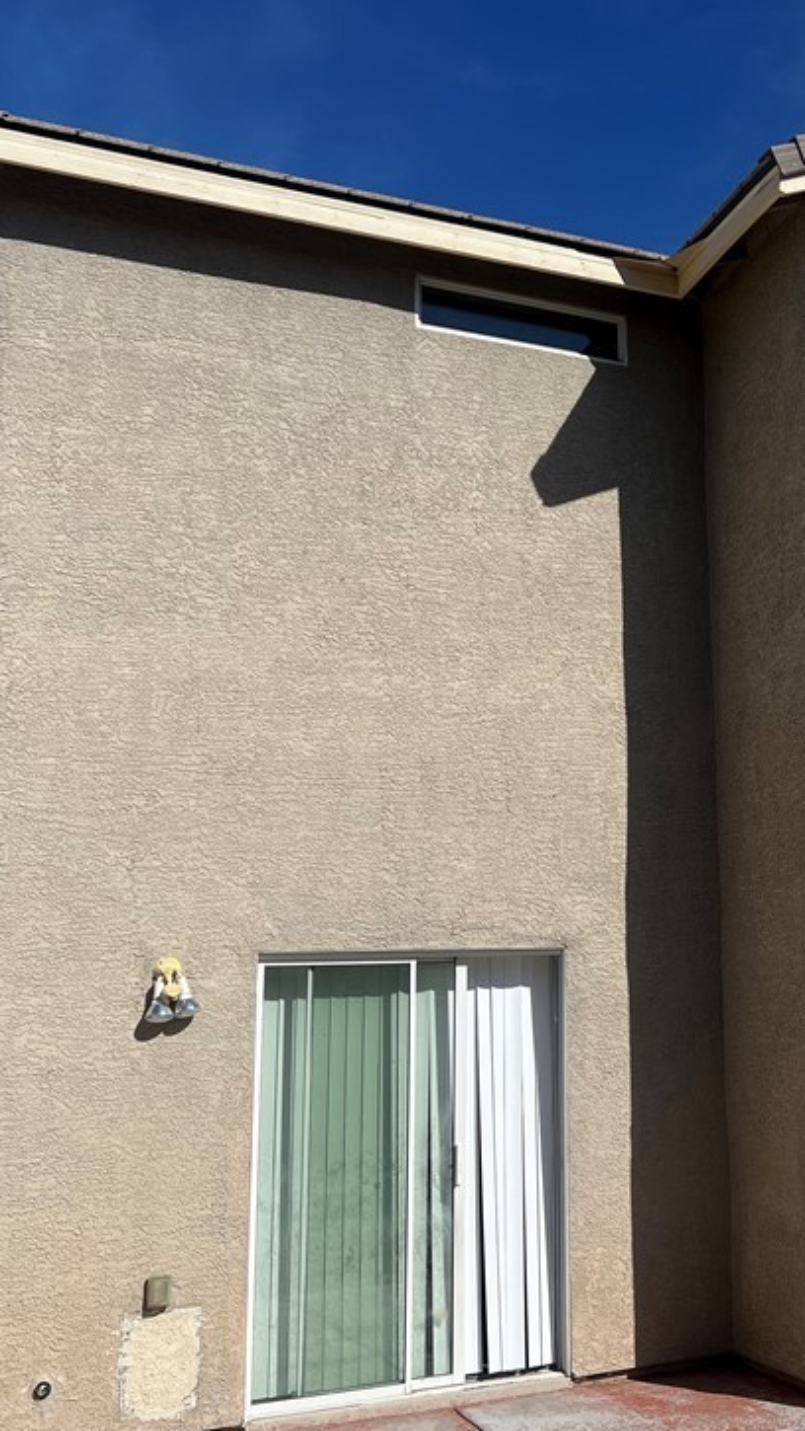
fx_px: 1517
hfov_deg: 28.6
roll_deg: +1.5
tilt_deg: +11.4
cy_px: 709
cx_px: 724
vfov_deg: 50.5
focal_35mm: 40
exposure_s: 1/9434
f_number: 1.5
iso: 50
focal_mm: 5.7
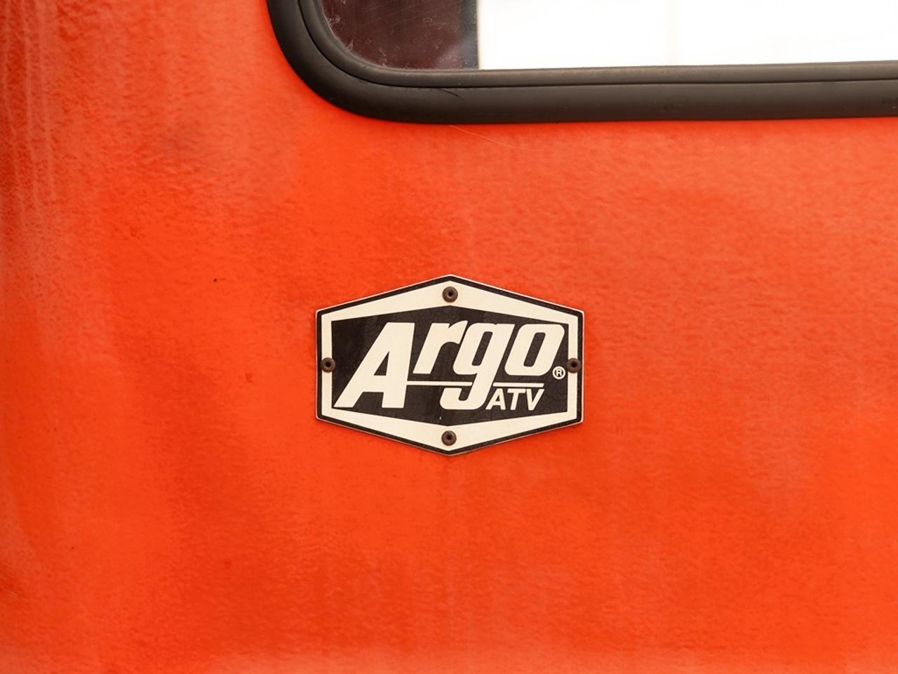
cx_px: 455
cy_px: 352
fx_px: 1414
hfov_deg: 35.2
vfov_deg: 26.8
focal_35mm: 55
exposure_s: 1/125
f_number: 4
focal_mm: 38
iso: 160
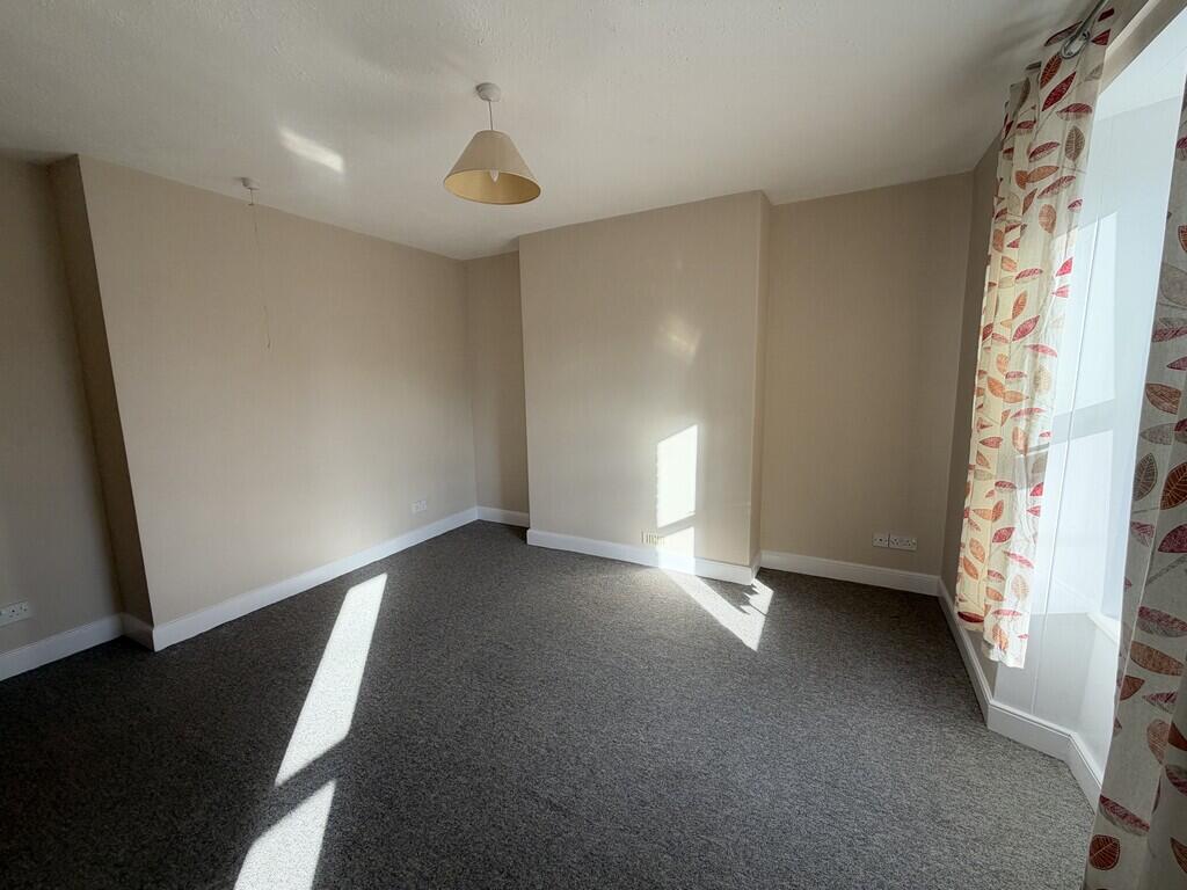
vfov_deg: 85.7
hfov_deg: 102.1
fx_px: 480
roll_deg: +1.7
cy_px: 445
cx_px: 594
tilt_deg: -7.9
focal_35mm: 14
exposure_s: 1/205
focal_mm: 2.22
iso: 50
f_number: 2.2
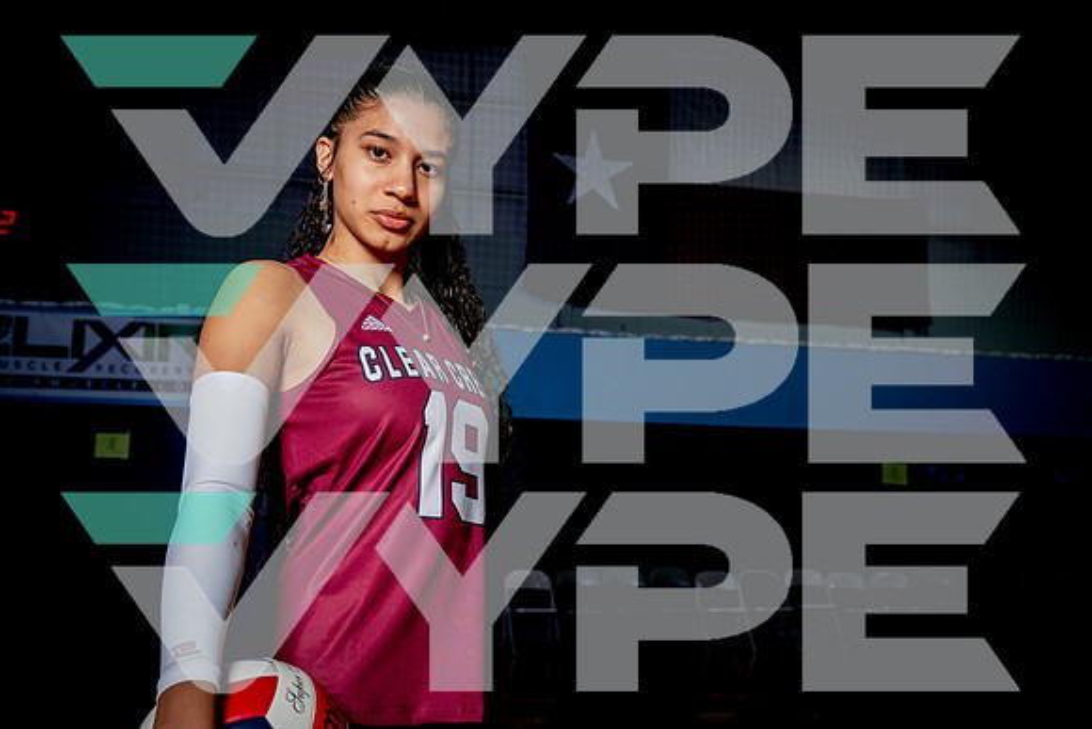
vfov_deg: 37.5
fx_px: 1074
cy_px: 364
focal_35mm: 35
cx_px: 546
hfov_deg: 53.9
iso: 250
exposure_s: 1/200
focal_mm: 34
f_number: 5.6
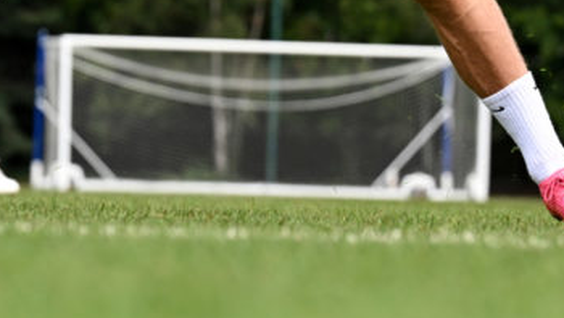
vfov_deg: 4.1
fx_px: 4442
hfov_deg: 7.3
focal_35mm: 297
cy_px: -220
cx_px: 85
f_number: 4
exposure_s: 1/2000
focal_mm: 97
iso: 400
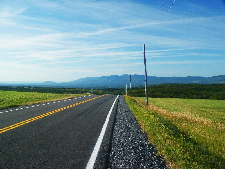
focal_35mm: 35
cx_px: 112
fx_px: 227
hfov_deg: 52.6
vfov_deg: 40.7
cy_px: 84
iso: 64
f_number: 6.7
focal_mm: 7.2
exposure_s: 1/90
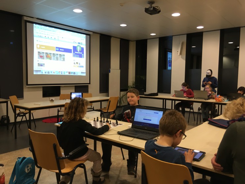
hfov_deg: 61.7
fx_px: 205
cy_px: 92
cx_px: 122
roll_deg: -1.6
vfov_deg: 48.2
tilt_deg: -1.9
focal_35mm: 29
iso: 100
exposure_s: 1/33
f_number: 2.2
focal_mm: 4.15
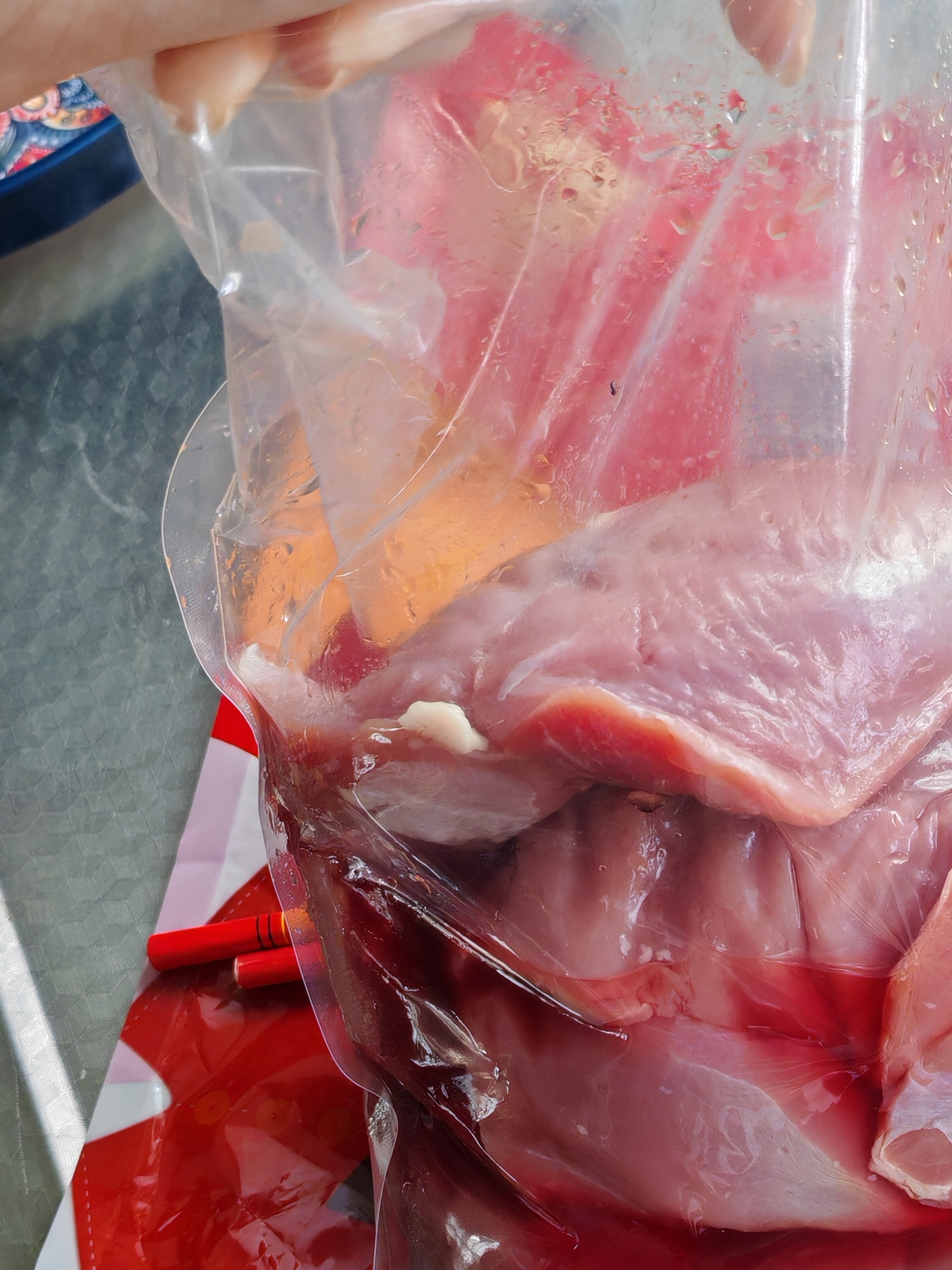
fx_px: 1943
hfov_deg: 27.3
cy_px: 839
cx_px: 680
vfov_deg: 35.8
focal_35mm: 53
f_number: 1.95
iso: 400
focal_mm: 5.52
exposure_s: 1/100
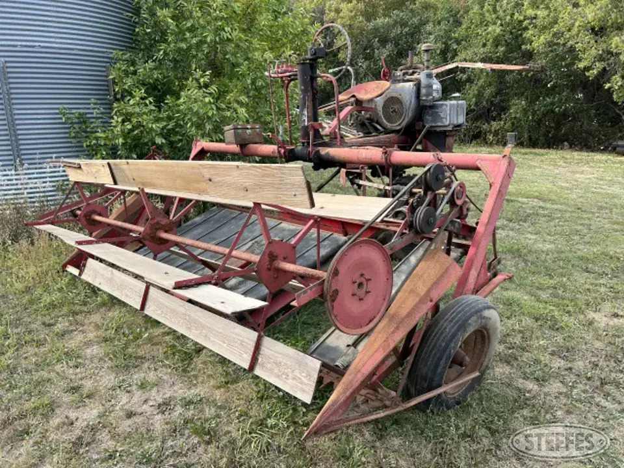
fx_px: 469
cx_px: 312
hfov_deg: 67.3
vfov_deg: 53.1
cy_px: 234
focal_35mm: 26
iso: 50
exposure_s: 1/902
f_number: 1.5
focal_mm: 5.7
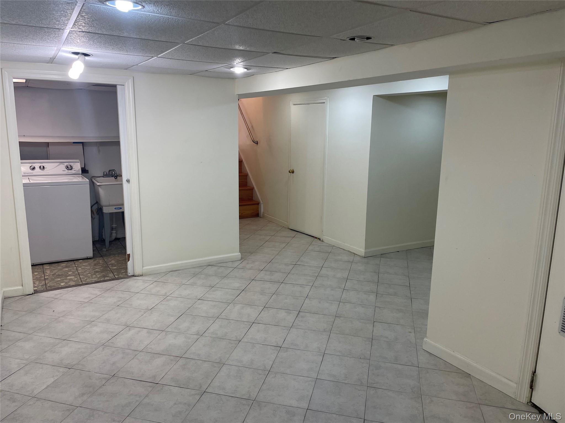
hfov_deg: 67.3
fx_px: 424
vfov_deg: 53.1
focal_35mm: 26
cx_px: 282
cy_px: 212
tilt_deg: -10.5
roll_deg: -0.5
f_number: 1.6
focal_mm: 4.2
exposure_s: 1/120
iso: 64
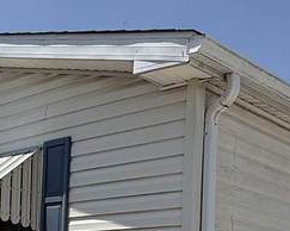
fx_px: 617
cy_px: 287
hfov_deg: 26.4
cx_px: 125
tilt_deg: +2.1
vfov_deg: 19.8
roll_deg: -2.8
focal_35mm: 72
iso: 50
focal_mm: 2.22
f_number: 2.2
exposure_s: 1/4149
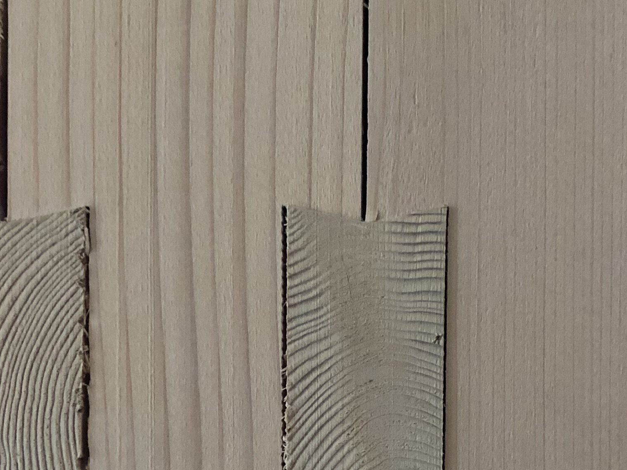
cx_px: 389
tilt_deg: -1.5
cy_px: 489
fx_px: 1340
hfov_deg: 26.3
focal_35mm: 74
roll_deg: -1.1
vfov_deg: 19.2
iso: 100
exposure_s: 1/7
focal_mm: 3.99
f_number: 1.8
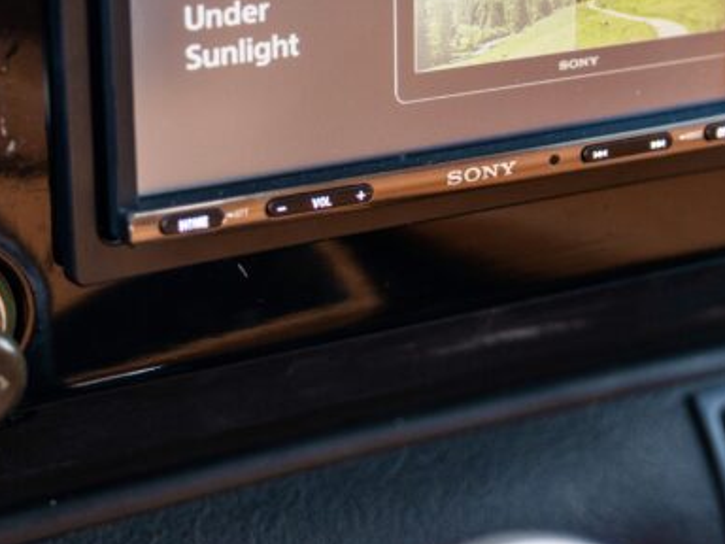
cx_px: 404
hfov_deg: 20.6
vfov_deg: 15.2
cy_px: -26
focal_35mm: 95
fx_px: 1990
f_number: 2.8
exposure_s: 1/60
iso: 640
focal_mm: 37
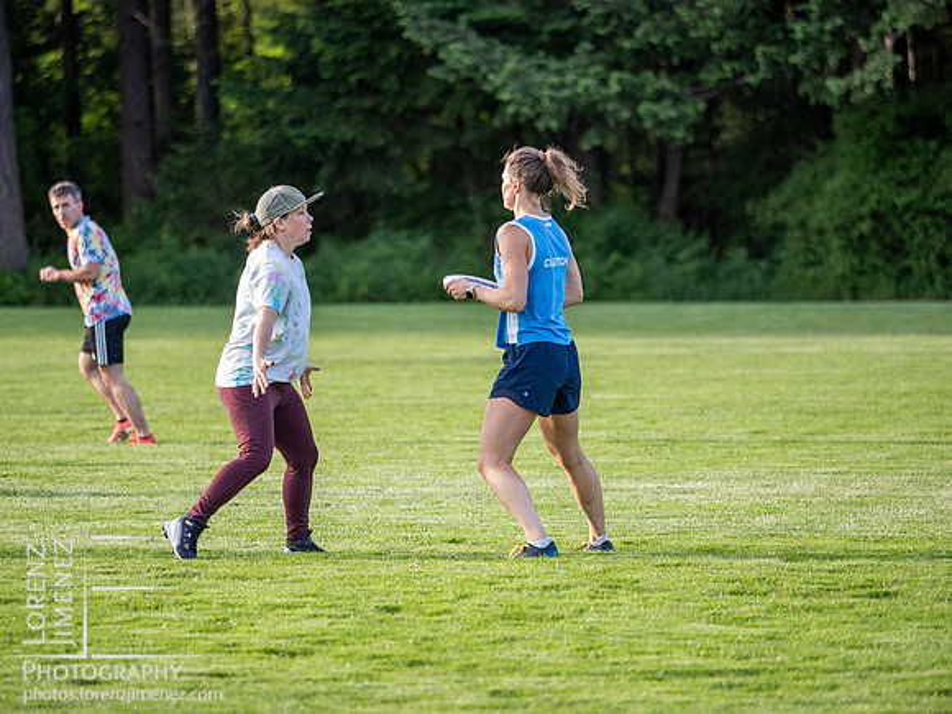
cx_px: 476
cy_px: 357
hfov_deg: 6.6
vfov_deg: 5.0
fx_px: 8251
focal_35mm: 300
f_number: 2.8
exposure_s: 1/1000
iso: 500
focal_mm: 150
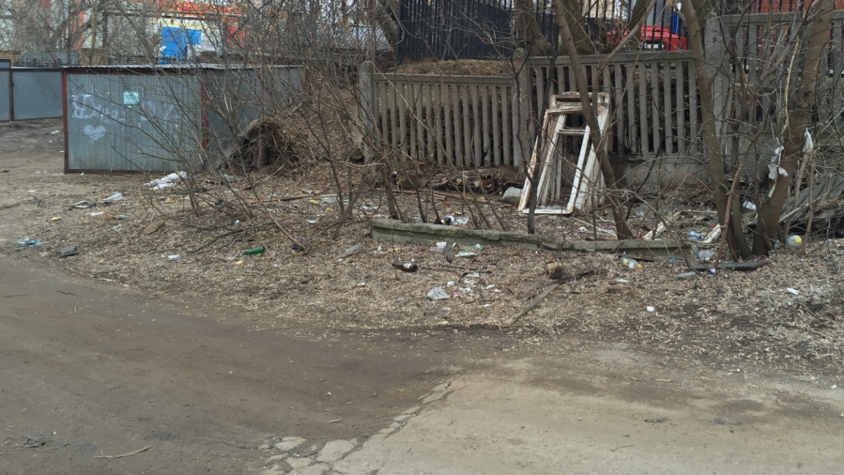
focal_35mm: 36
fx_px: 806
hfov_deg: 55.2
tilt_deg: -3.7
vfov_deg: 32.3
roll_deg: -2.8
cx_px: 455
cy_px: 125
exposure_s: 1/104
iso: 32
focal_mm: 4.15
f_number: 2.2
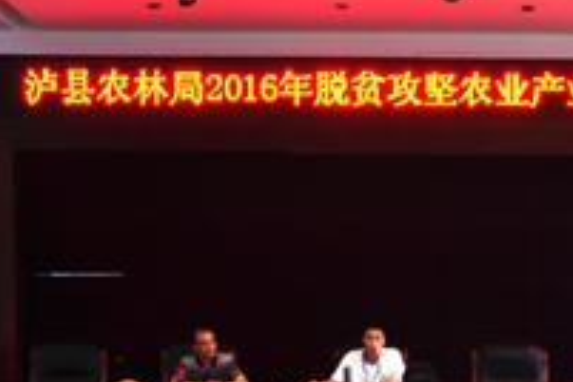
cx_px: 436
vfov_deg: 16.2
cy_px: 408
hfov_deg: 24.5
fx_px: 1305
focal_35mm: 82
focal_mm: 22
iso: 200
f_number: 3.8
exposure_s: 1/30
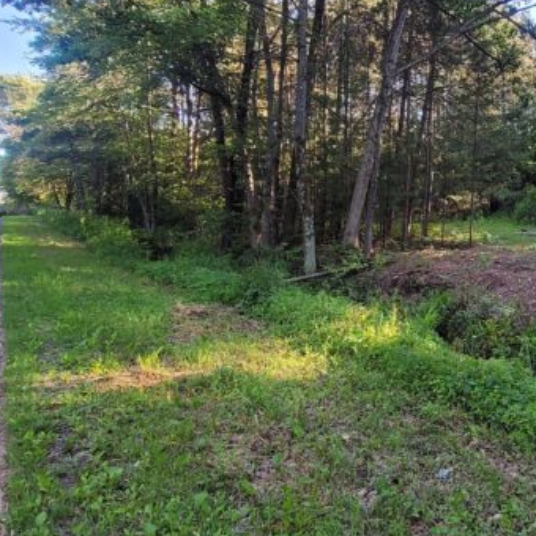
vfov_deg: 58.9
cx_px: 451
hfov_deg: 53.8
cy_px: 235
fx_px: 473
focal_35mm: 27
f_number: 2.2
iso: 50
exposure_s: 1/120
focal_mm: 1.74
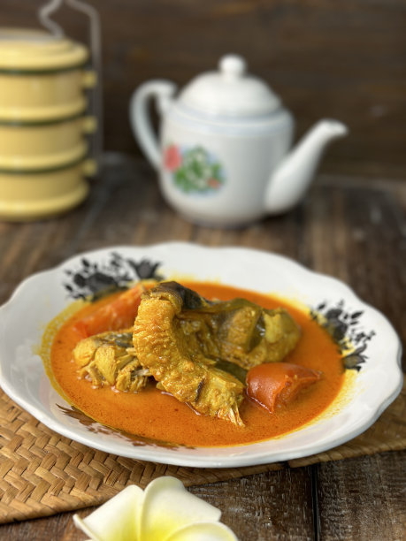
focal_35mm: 48
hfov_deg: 30.3
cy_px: 270
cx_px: 203
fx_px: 751
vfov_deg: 39.7
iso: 200
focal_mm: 6.86
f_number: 1.78
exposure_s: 1/50
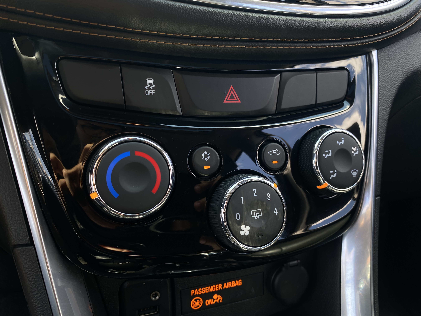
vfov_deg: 53.1
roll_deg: -5.6
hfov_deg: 67.3
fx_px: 316
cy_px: 158
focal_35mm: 26
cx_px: 210
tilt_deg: -19.7
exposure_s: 1/122
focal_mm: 4.25
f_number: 1.8
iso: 32
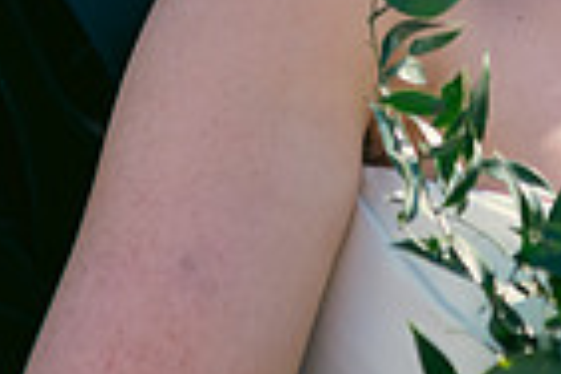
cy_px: -233
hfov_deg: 2.7
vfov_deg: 1.8
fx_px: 11874
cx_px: 358
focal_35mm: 762
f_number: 3.5
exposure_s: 1/640
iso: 200
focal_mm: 185
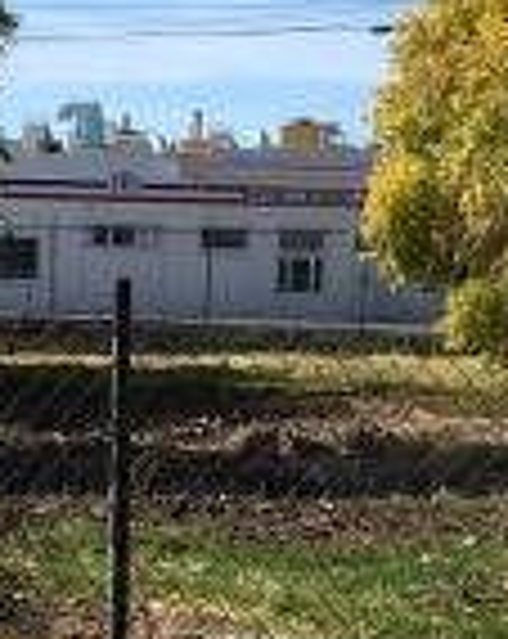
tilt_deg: -9.0
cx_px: 162
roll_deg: -1.5
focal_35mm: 128
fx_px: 2413
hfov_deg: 12.0
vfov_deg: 14.7
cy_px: 698
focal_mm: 4.15
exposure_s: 1/1374
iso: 25
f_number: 2.2
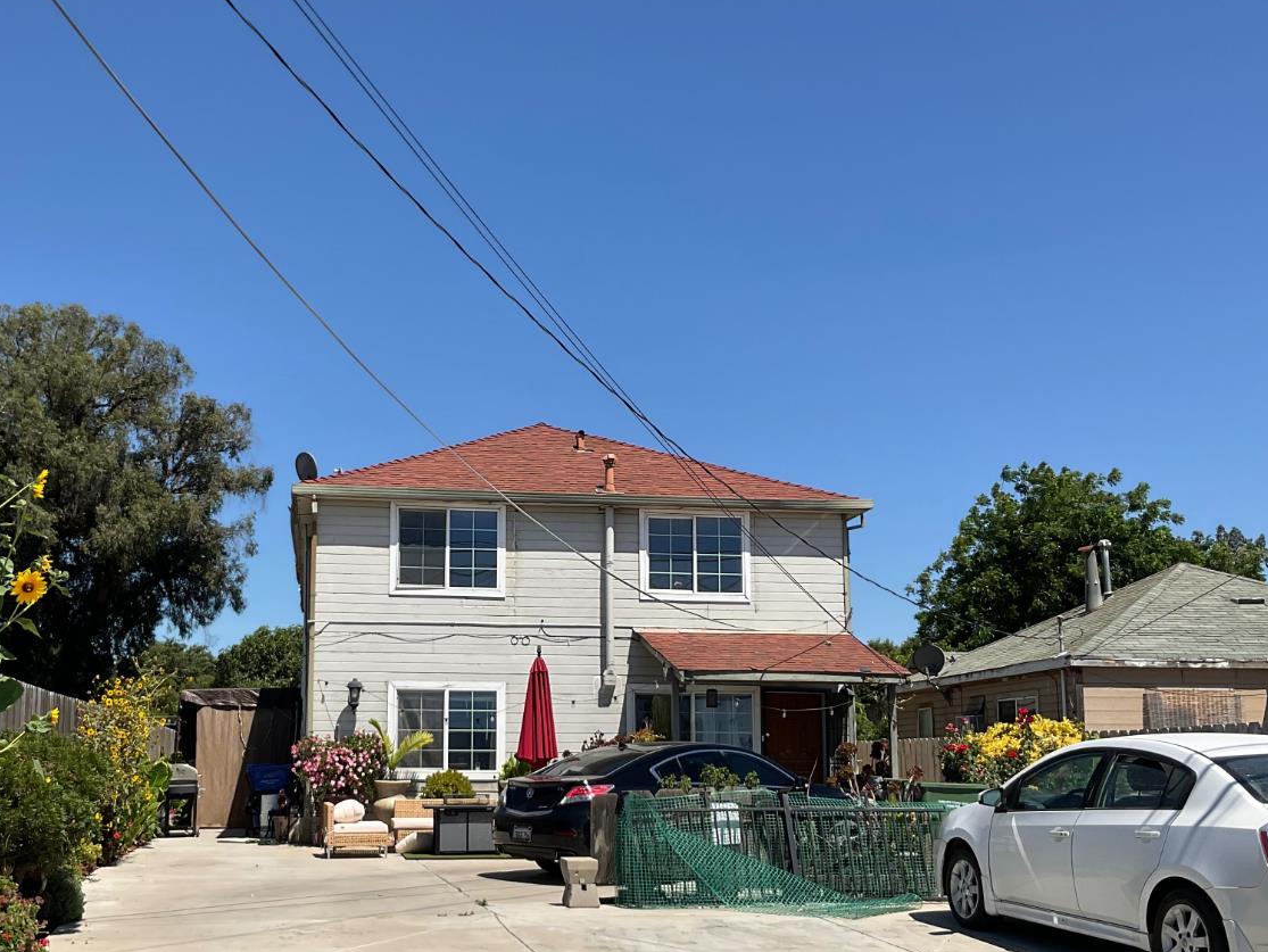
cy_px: 575
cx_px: 504
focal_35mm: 39
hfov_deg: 47.6
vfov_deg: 36.7
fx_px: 1429
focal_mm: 3
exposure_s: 1/2538
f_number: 1.8
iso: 16
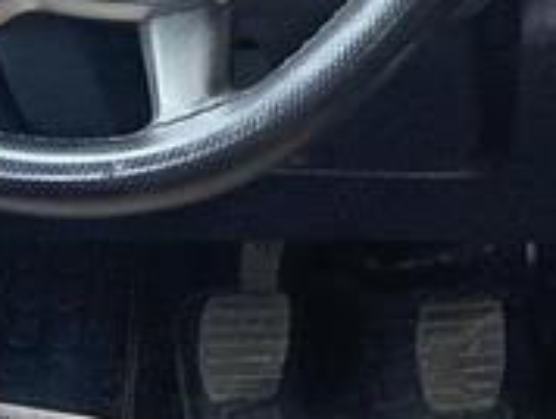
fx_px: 3056
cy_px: -142
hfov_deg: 9.9
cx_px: 978
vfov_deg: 7.7
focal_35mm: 190
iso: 113
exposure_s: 1/30
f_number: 1.8
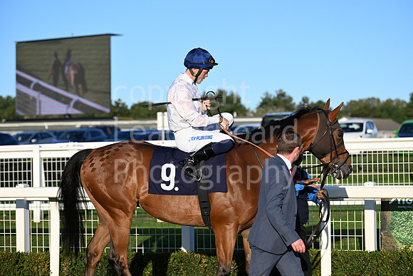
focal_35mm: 105
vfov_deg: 13.0
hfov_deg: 19.5
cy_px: 138
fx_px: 1205
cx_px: 206
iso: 400
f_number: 4
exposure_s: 1/4000
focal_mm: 105
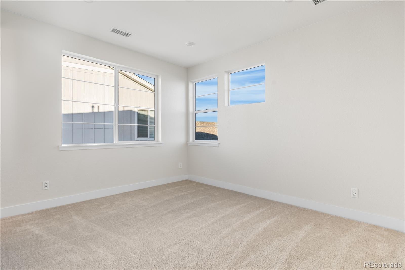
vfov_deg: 68.9
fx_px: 197
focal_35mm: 18
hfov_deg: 91.6
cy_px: 135
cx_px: 202
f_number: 8
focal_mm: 17.5
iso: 160
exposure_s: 1/2.5
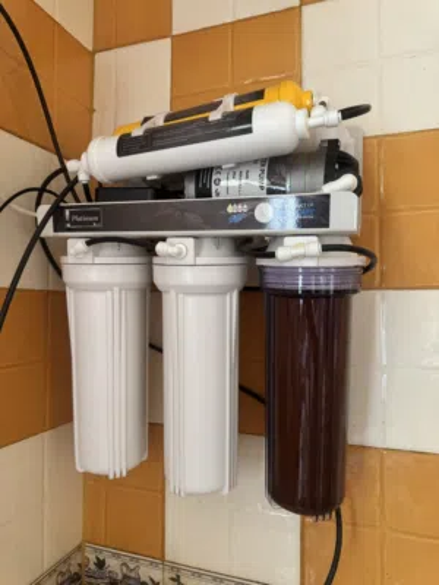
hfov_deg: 56.8
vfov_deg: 71.6
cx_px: 220
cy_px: 292
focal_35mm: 24
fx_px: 406
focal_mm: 6.76
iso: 800
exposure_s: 1/58
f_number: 1.78
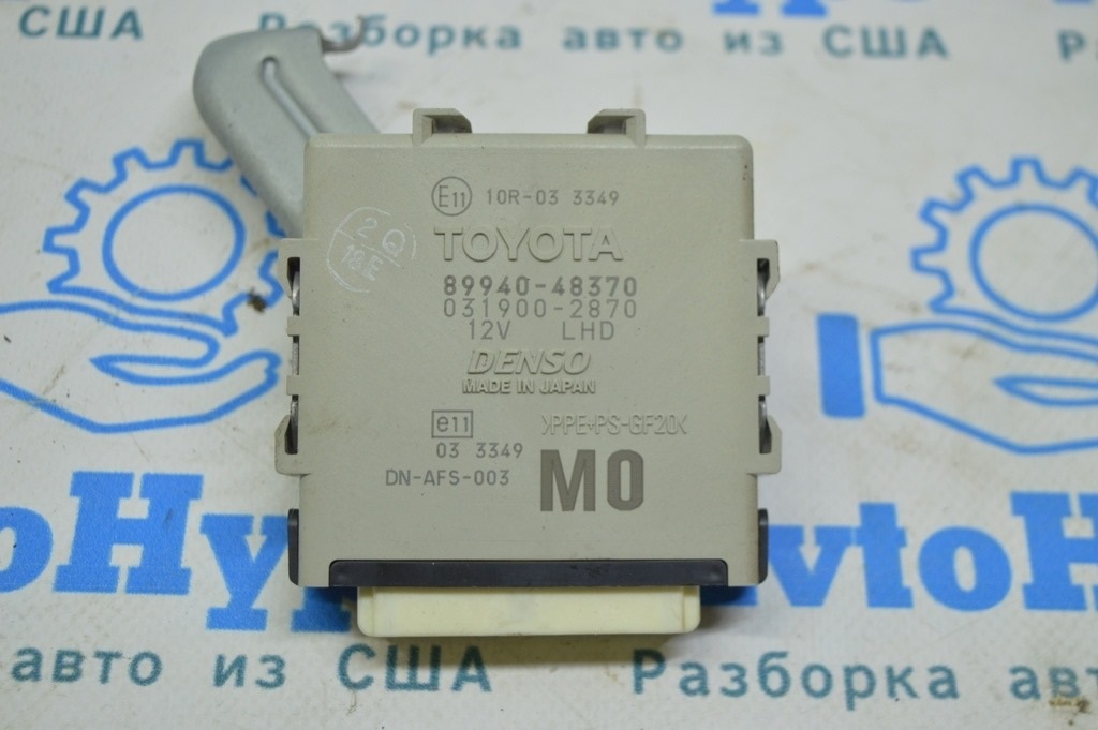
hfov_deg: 35.1
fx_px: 1737
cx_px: 549
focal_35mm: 57
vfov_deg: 23.7
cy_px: 365
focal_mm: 38
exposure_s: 1/50
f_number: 4.8
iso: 400
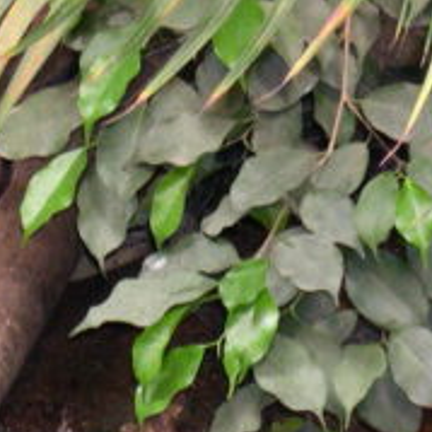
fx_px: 5182
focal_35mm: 367
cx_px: 434
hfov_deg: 4.8
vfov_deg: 4.8
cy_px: 403
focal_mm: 20.5
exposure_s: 1/60
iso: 361
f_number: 4.6
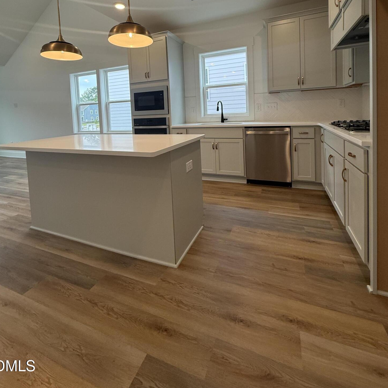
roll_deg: +2.3
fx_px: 216
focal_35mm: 17
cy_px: 124
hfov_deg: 84.0
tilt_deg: -1.8
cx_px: 193
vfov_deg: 80.7
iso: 125
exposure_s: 1/120
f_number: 2.2
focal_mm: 2.22
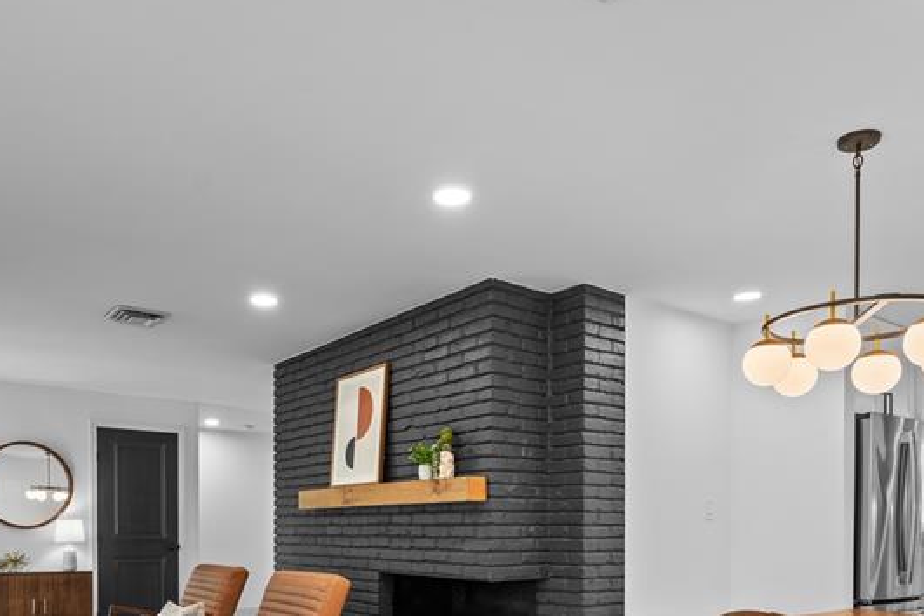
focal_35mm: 27
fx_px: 693
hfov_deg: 67.3
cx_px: 425
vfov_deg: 44.1
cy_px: 543
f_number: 7.1
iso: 640
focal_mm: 14
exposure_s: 1/8
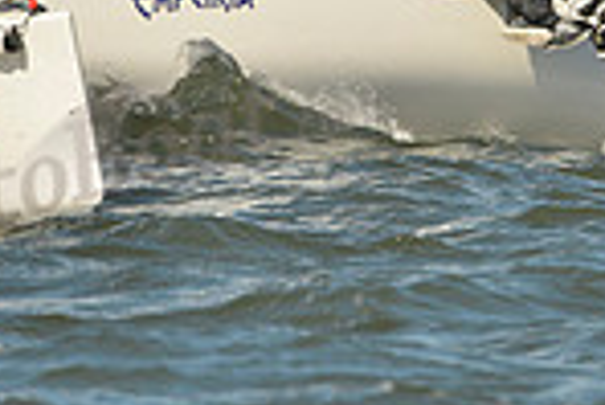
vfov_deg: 0.9
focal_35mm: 1568
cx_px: 601
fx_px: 26376
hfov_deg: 1.3
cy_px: -104
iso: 200
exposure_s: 1/1000
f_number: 7.1
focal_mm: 400
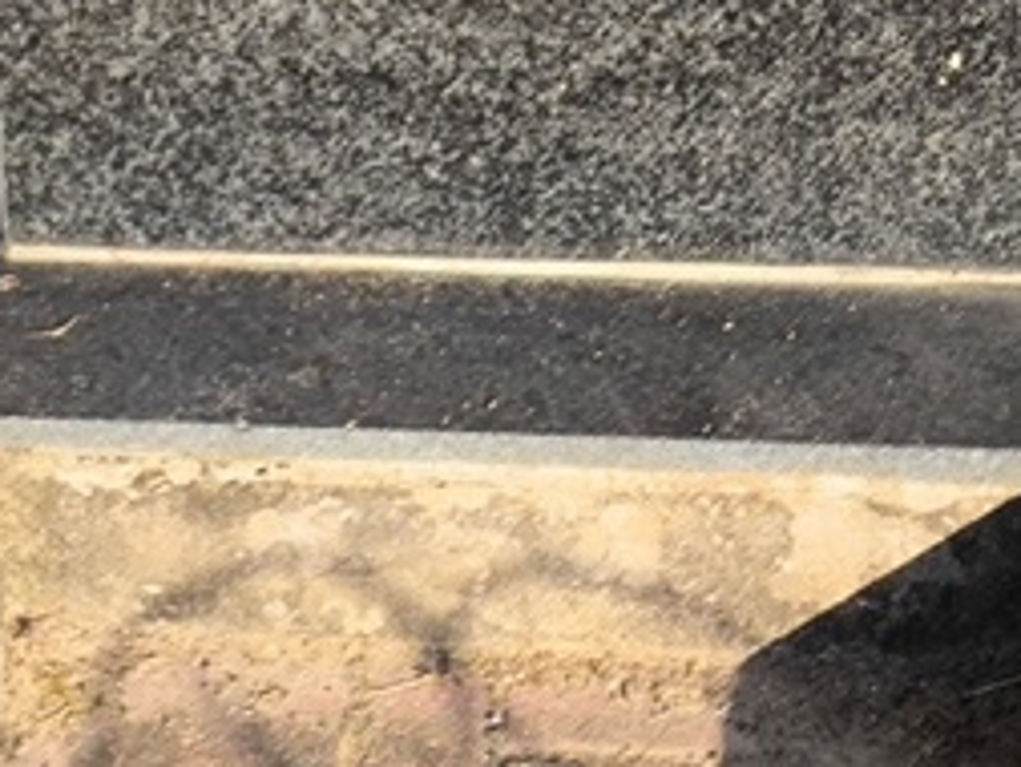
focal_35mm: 158
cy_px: -335
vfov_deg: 9.2
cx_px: 131
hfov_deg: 12.4
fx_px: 4662
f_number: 1.7
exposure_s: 1/676
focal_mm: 4.71
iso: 50
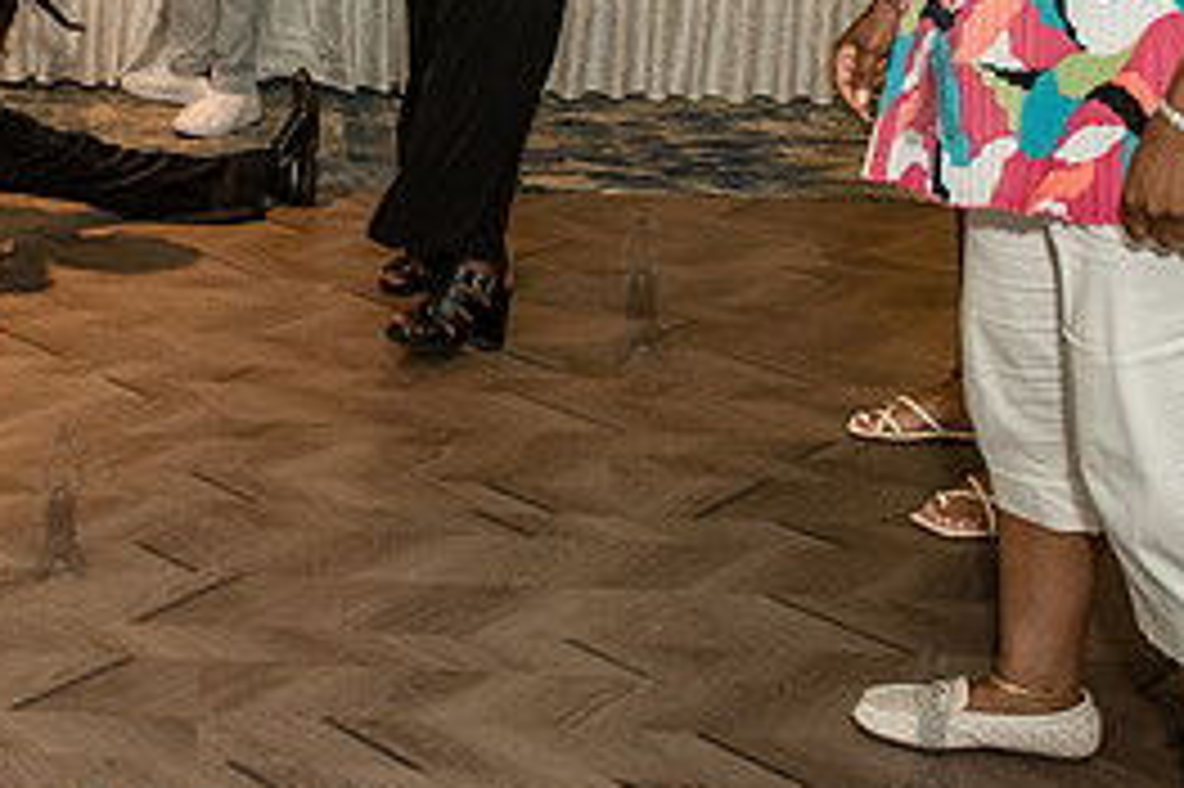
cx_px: 59
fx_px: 1972
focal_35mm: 60
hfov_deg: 31.4
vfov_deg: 22.0
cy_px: 65
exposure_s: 1/160
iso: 1600
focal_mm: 24
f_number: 3.5
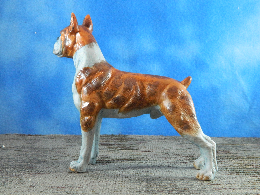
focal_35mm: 48
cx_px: 131
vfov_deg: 30.3
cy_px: 97
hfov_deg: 39.7
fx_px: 361
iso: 400
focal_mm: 8.4
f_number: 3.6
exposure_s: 1/30
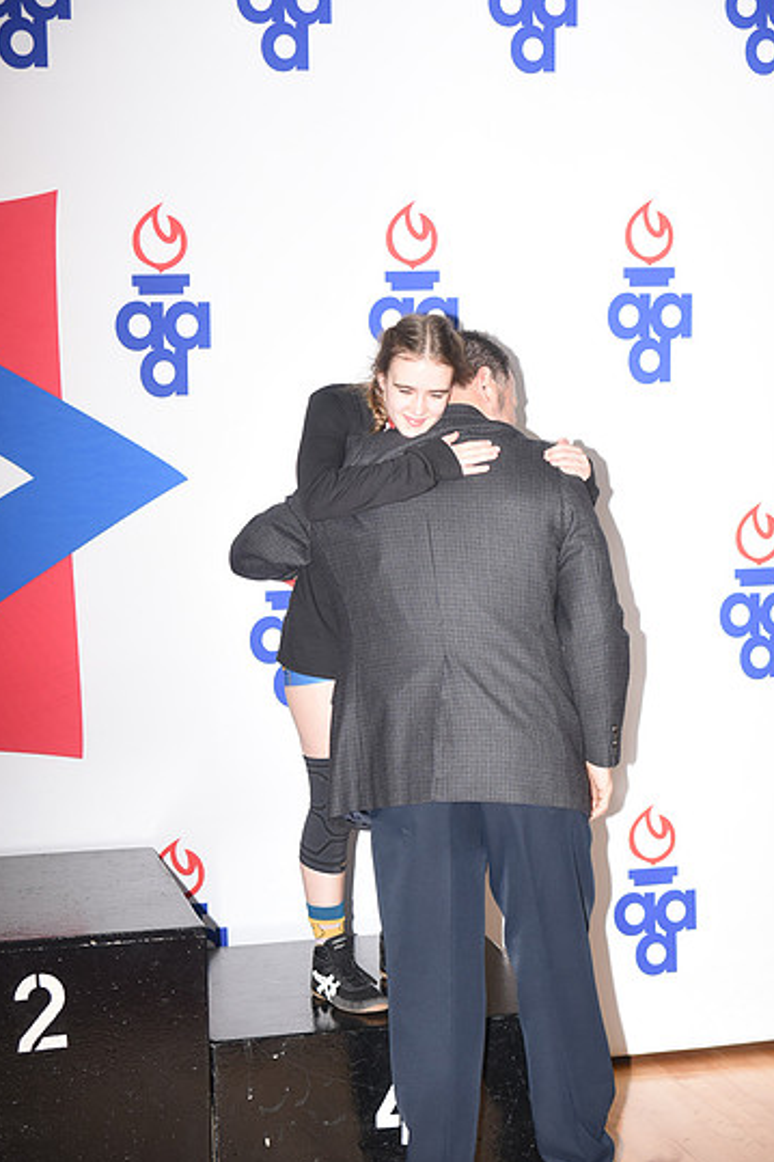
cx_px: 404
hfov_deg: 19.4
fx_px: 2259
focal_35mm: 70
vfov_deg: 28.8
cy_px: 556
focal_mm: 65
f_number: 5
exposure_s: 1/160
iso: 800
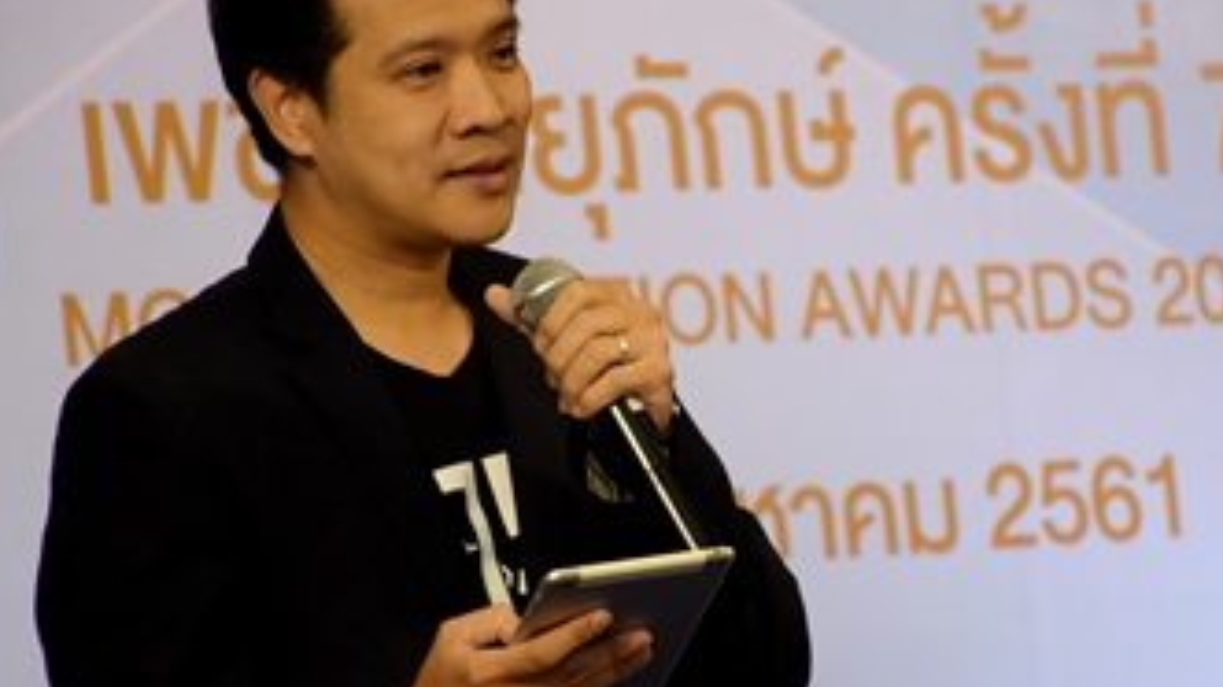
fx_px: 11866
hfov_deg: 5.9
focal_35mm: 366
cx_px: 772
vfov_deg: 3.3
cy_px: 493
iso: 1250
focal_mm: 140
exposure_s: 1/200
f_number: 5.6
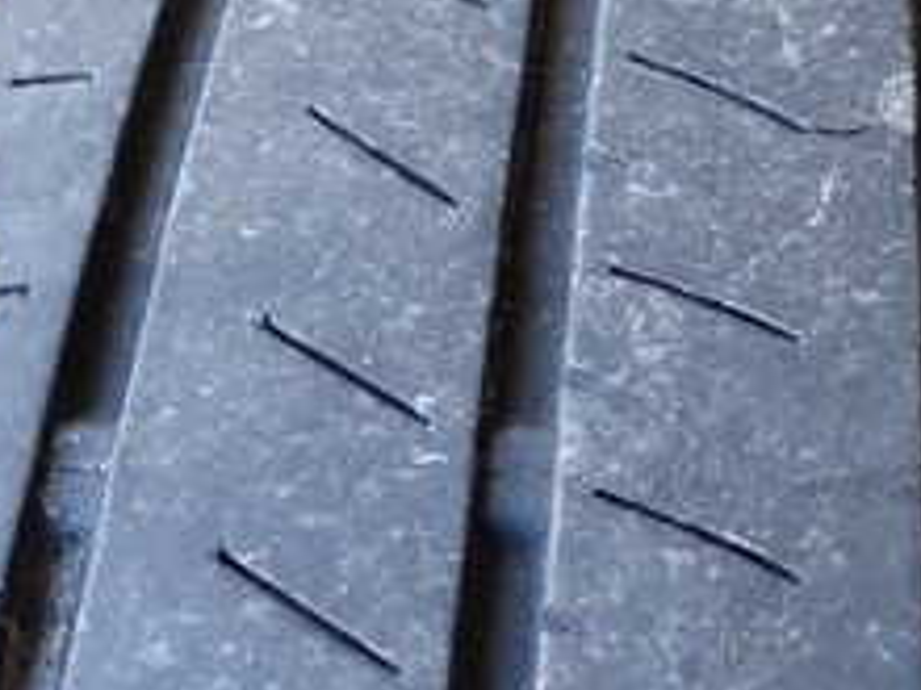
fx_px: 2182
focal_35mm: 82
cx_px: 733
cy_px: 234
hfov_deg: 23.5
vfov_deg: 17.9
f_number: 2.3
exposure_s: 1/60
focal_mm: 5.4
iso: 200
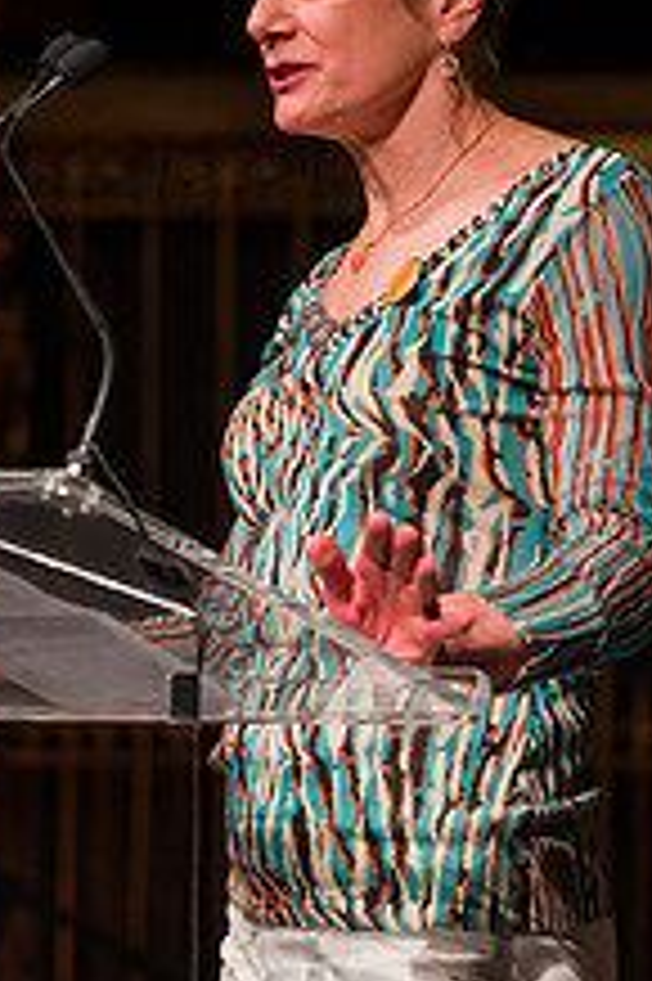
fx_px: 12679
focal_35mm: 466
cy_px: 310
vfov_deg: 4.4
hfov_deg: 2.9
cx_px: 229
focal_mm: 175
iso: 2000
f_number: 4
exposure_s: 1/320
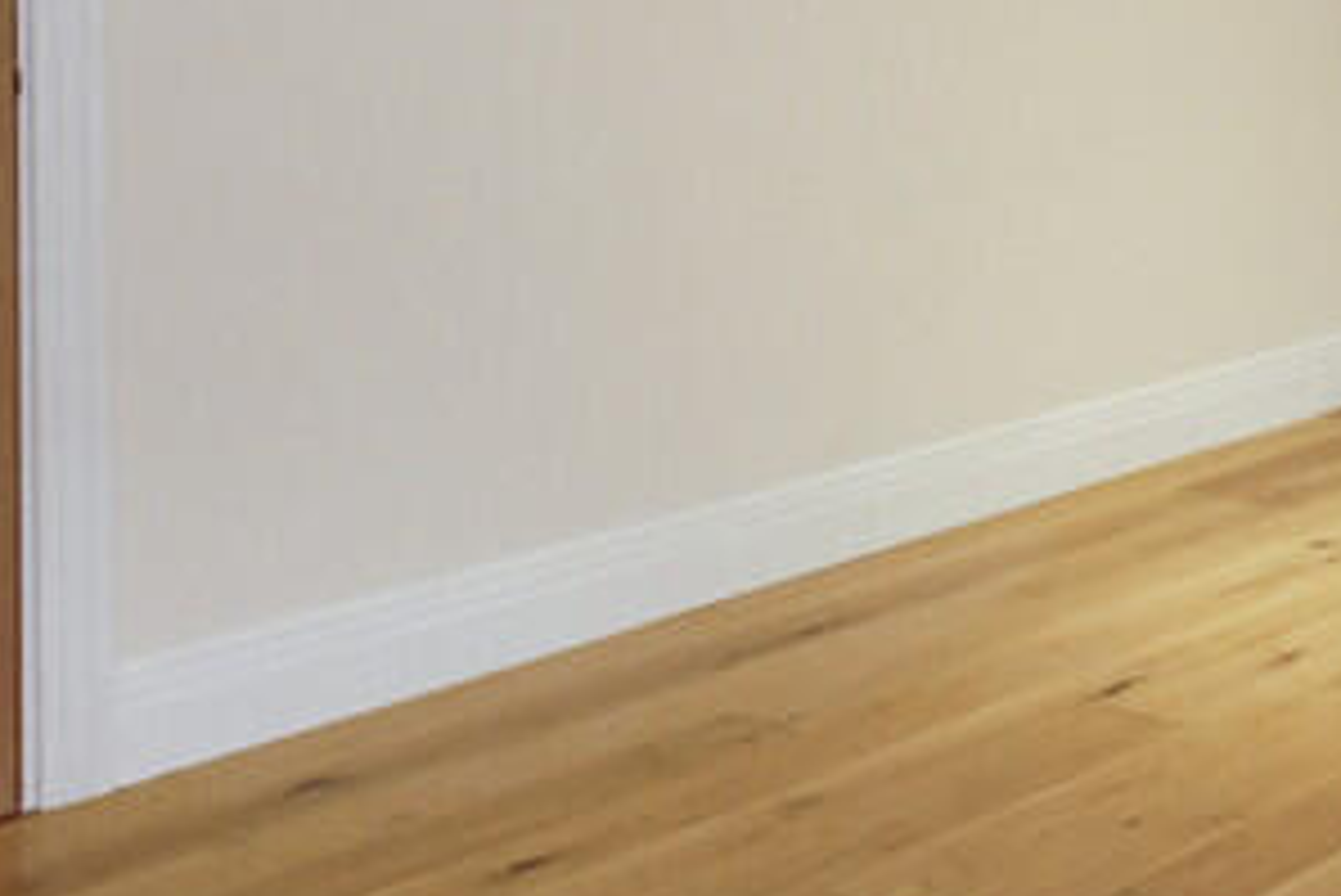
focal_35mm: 57
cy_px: -92
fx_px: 2114
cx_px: 2084
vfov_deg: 22.5
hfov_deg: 25.2
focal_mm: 11
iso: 400
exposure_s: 1/10
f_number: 6.3
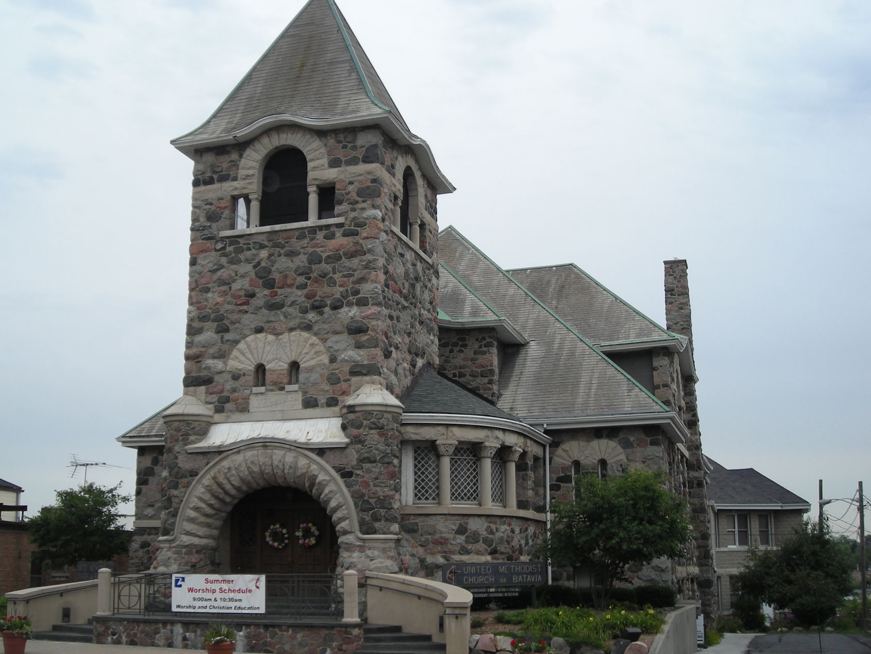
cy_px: 329
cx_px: 391
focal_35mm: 43
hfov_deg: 43.8
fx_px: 1082
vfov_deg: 33.6
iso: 50
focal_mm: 6.3
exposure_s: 1/125
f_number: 6.4
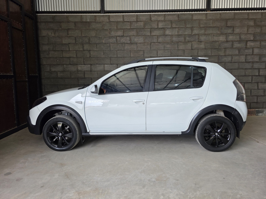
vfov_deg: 58.9
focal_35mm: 23
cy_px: 100
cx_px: 133
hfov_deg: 73.9
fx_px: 177
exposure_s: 1/180
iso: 80
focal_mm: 6.3
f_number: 1.7
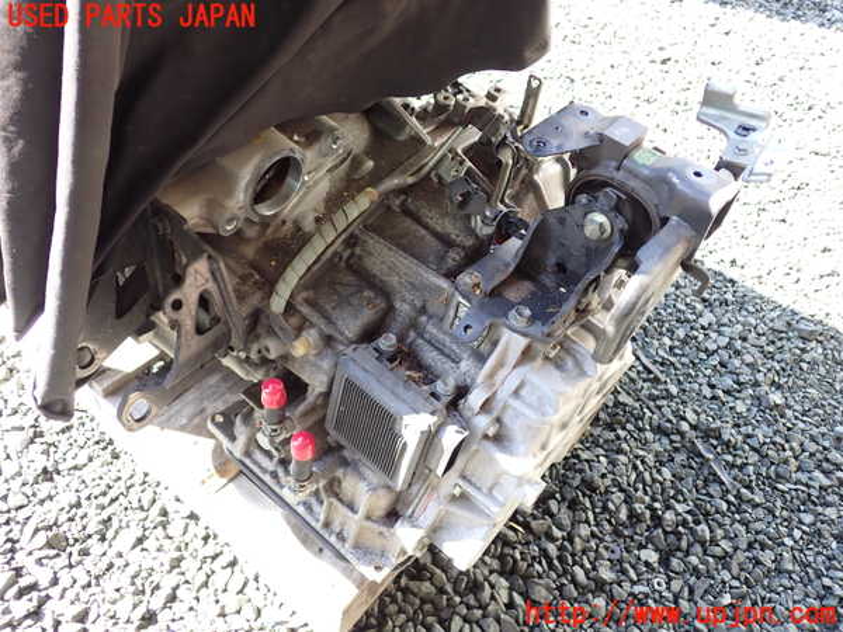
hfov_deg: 60.0
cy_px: 316
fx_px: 731
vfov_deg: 46.8
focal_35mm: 30
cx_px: 422
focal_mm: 5.4
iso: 200
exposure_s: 1/100
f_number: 2.3
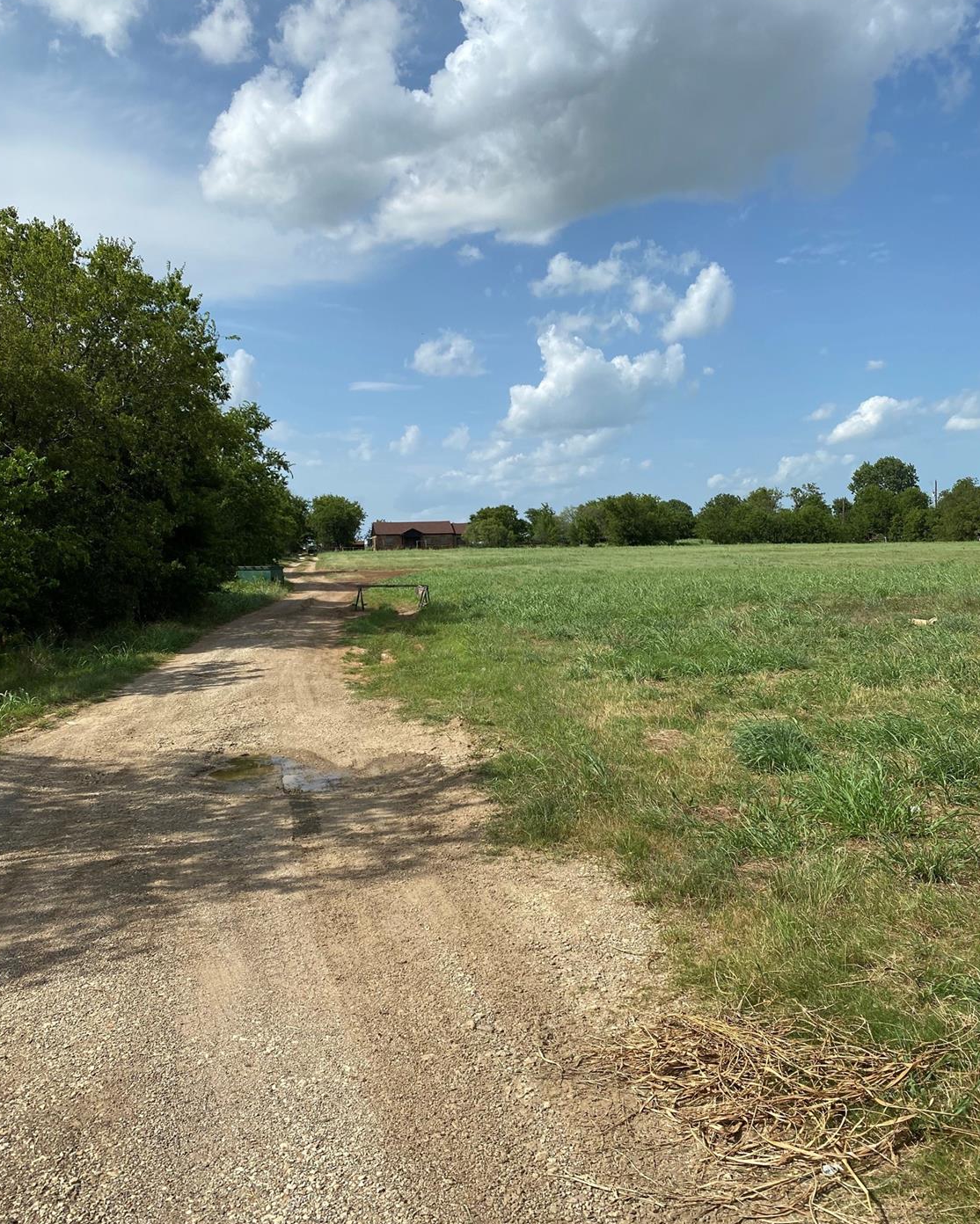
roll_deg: +1.3
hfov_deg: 51.5
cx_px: 485
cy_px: 621
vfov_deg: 62.2
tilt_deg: -2.2
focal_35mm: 28
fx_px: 1015
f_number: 1.8
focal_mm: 4.25
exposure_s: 1/4115
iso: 32
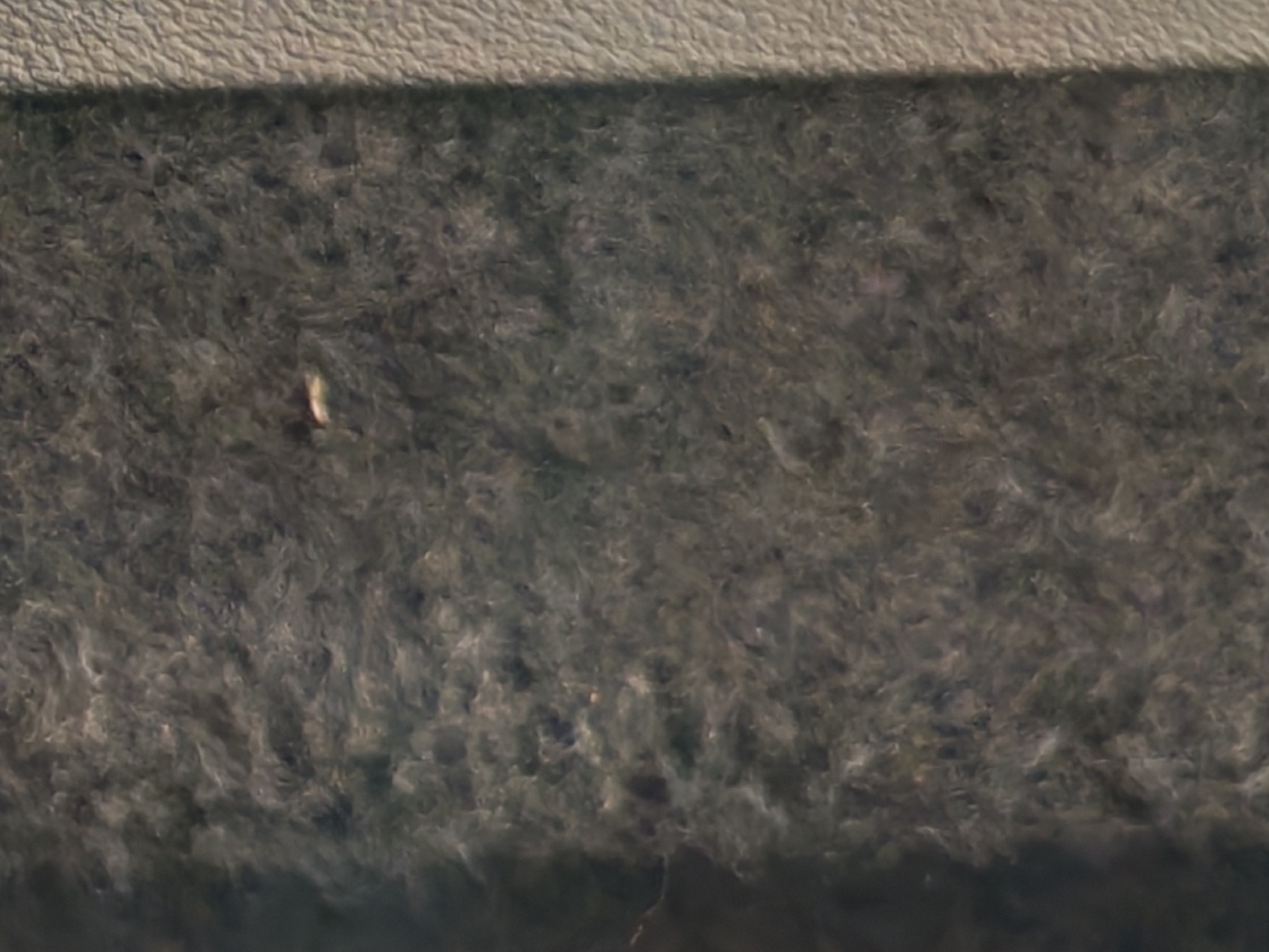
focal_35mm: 121
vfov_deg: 11.8
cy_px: -442
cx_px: -1054
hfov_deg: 14.3
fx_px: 4436
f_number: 1.9
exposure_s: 1/33
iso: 2000
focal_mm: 6.12
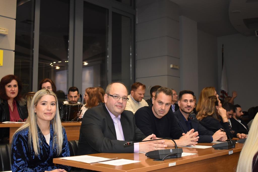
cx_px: 129
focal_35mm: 44
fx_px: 312
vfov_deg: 30.9
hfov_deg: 45.0
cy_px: 86
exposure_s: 1/80
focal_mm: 29
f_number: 4.2
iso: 1600
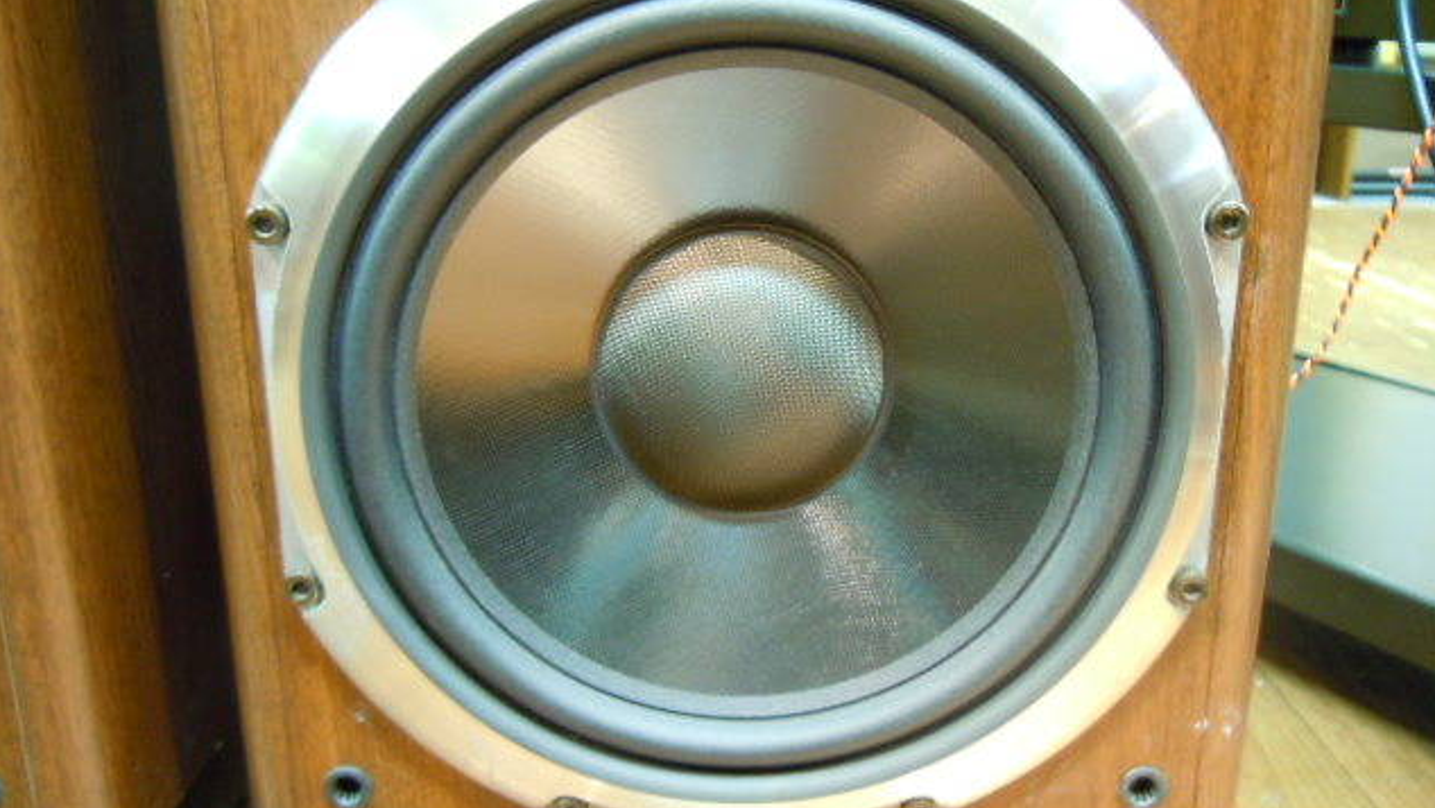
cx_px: 718
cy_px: 362
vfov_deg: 35.6
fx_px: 1256
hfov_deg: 59.5
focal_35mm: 33
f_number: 3.5
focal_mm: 5.4
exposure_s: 1/2
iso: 400
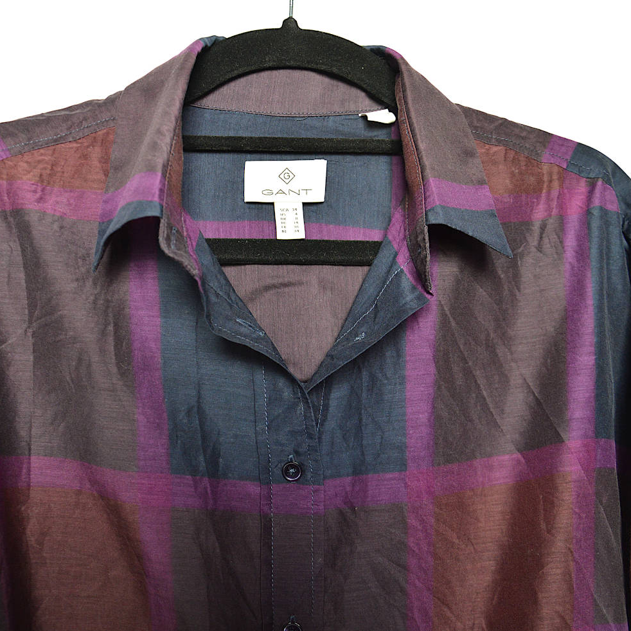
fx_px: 722
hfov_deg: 47.0
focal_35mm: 35
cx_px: 255
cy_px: 313
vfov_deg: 47.2
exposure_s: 1/30
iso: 400
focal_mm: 18
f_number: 3.5
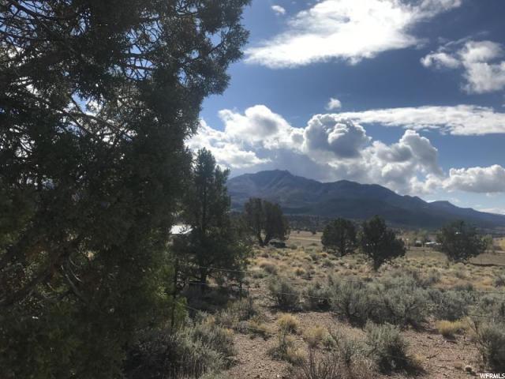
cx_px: 252
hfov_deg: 63.4
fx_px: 408
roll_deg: -0.3
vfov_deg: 49.7
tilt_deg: +2.1
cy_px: 190
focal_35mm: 28
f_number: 1.8
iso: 20
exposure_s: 1/4566
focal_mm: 3.99
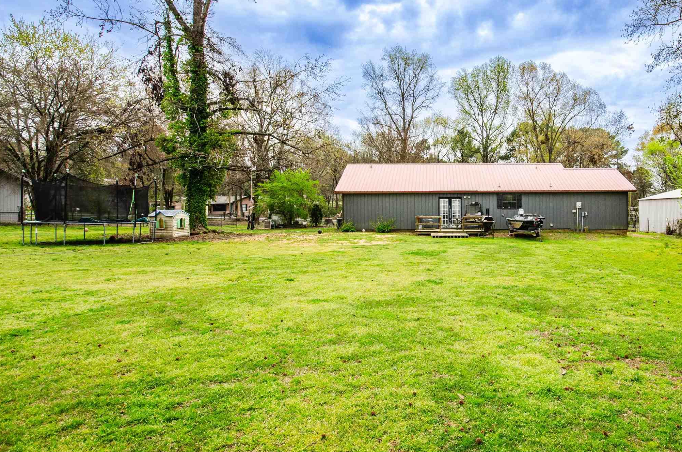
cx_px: 454
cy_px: 193
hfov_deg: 73.9
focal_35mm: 23
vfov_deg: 54.7
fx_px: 435
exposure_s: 1/320
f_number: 9
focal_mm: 10
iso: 200
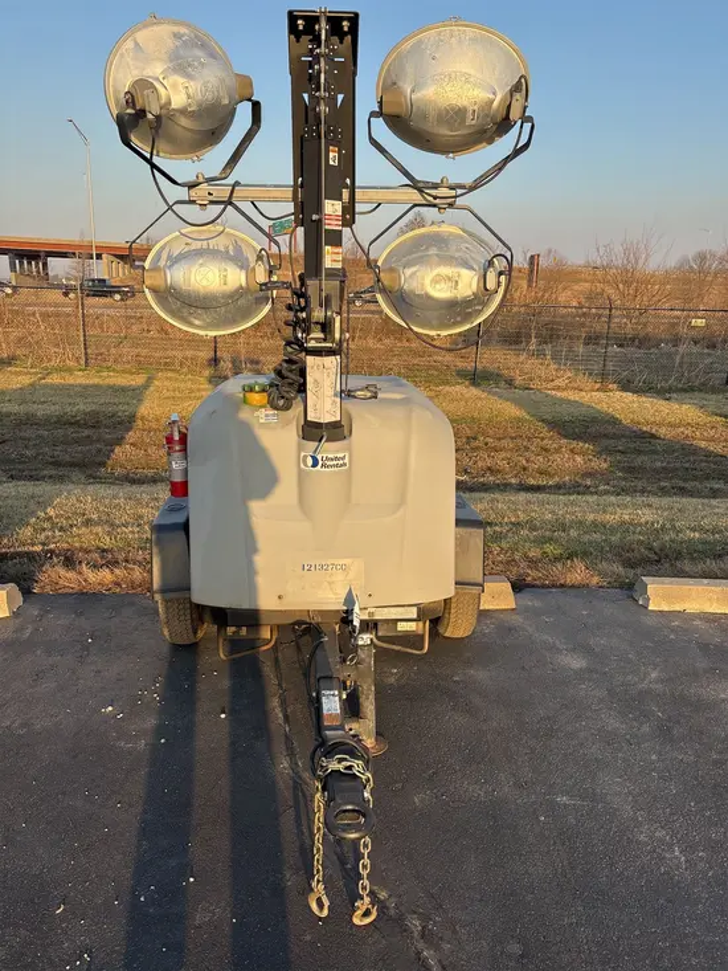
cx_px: 364
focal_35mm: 26
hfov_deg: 53.1
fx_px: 729
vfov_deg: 67.3
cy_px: 486
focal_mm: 5.96
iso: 50
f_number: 1.6
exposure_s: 1/1248
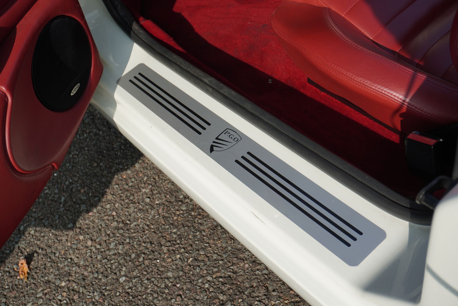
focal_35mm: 42
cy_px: 153
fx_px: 535
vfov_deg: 31.9
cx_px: 229
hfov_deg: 46.4
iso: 100
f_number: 5.6
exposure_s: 1/320
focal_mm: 28
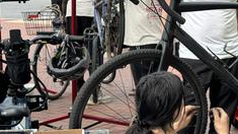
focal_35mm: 107
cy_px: 68
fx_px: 675
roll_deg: +1.4
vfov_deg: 11.3
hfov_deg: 19.8
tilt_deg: -6.4
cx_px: 179
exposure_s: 1/792
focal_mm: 6.76
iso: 64
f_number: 1.78
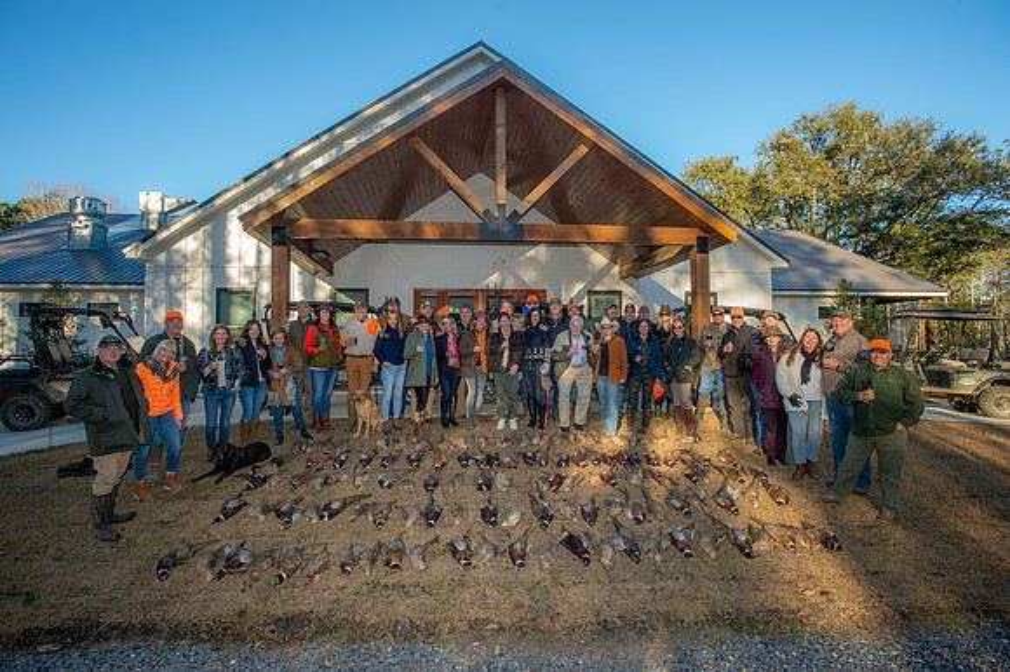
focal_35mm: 19
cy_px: 336
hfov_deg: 86.9
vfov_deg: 64.5
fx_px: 533
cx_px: 505
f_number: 5.6
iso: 160
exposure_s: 1/125
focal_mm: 19
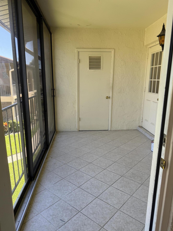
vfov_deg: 69.4
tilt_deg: -12.9
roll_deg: -1.0
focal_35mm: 25
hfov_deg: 54.9
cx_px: 84
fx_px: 167
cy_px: 120
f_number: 1.78
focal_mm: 6.76
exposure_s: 1/252
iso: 100
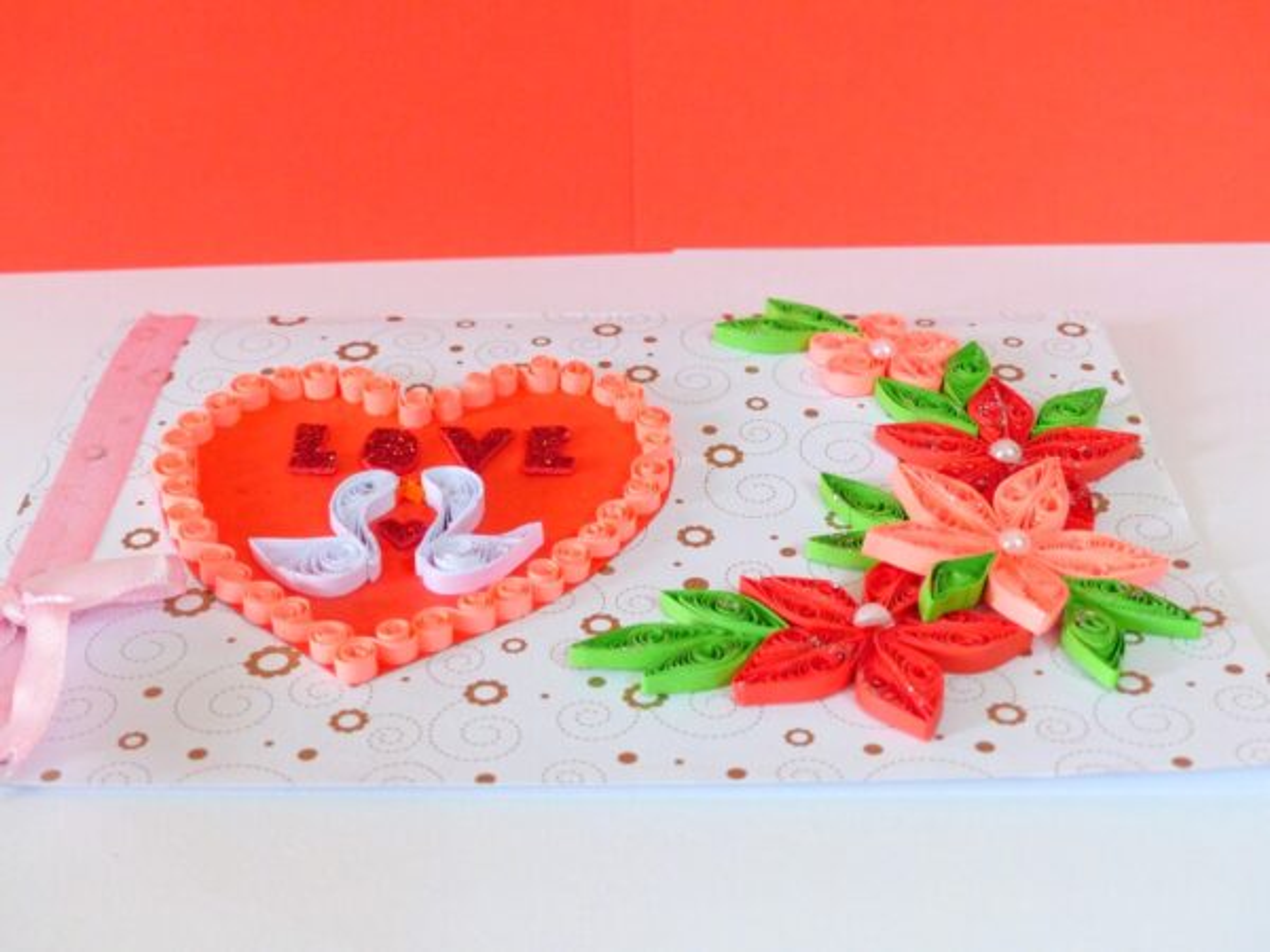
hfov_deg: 42.9
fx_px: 1614
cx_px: 635
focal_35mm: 44
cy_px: 476
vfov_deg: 32.9
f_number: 2.8
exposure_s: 1/25
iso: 400
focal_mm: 7.8
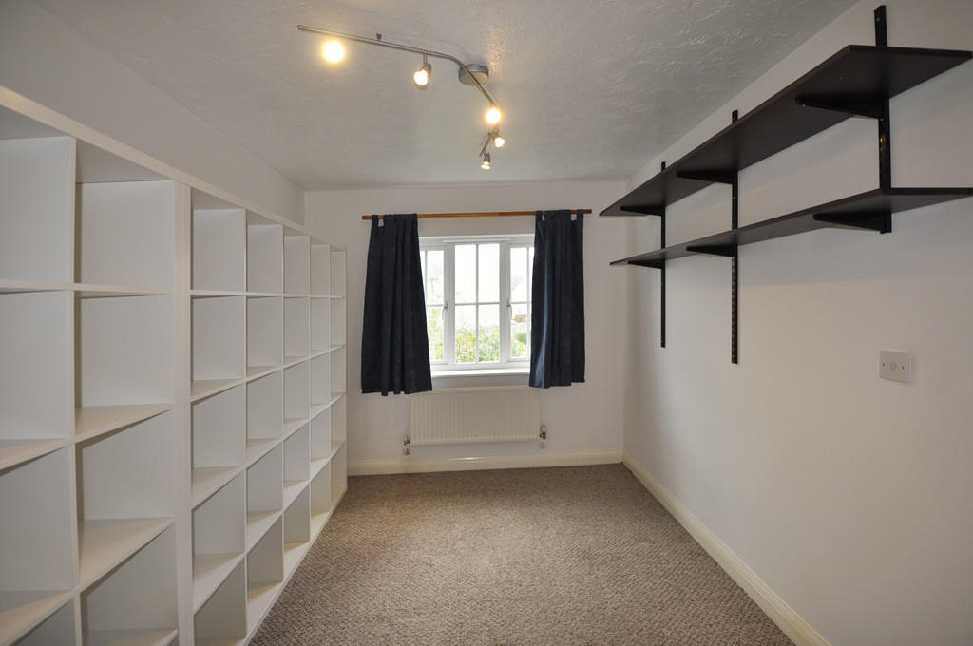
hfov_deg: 100.5
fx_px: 405
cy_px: 323
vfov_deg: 77.2
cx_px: 486
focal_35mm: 15
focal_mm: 10
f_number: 3.5
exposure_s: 1/200
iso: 400
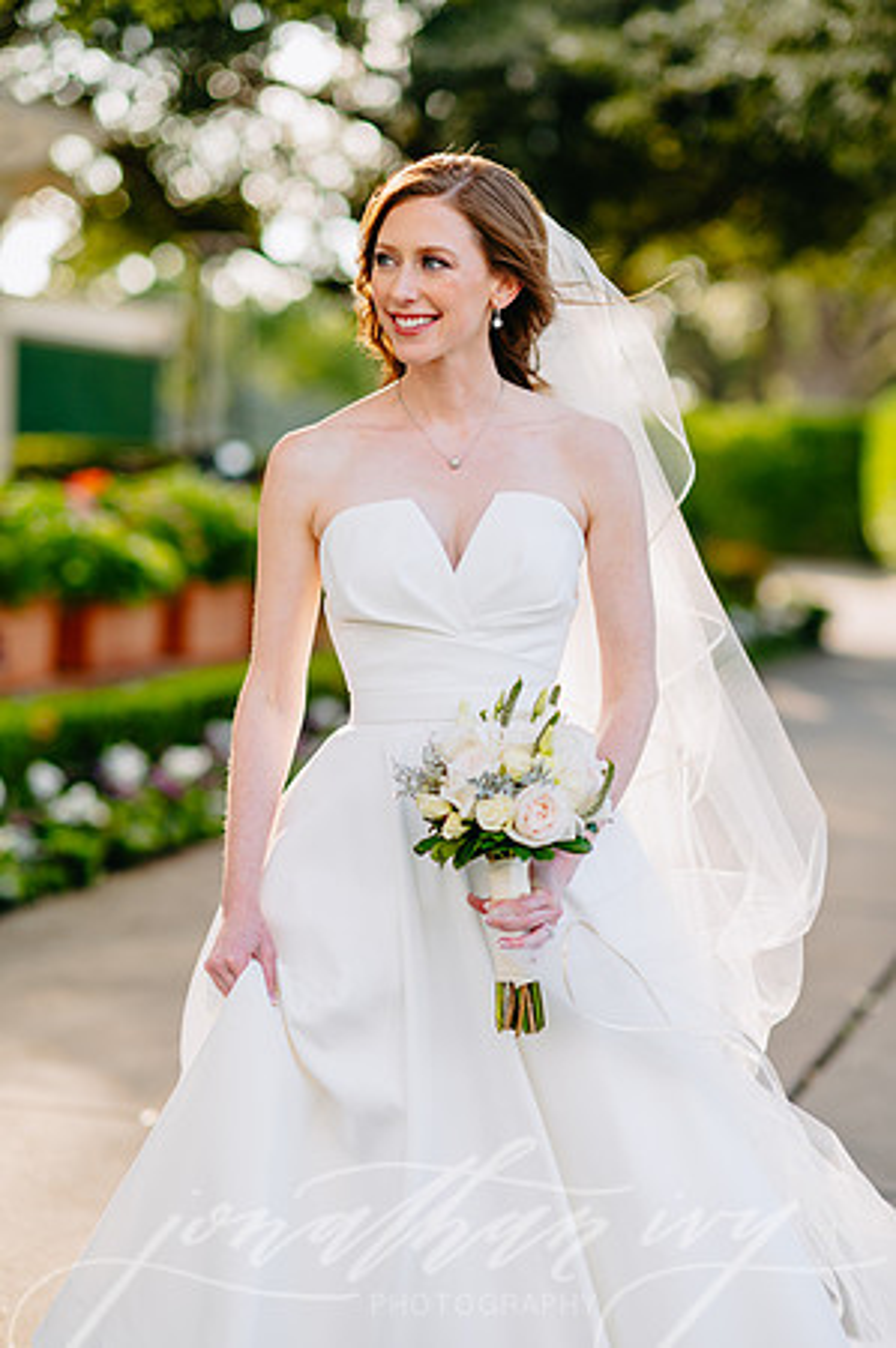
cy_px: 674
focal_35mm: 85
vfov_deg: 23.9
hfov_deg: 16.0
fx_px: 3180
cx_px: 448
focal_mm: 85
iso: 100
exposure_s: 1/500
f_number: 2
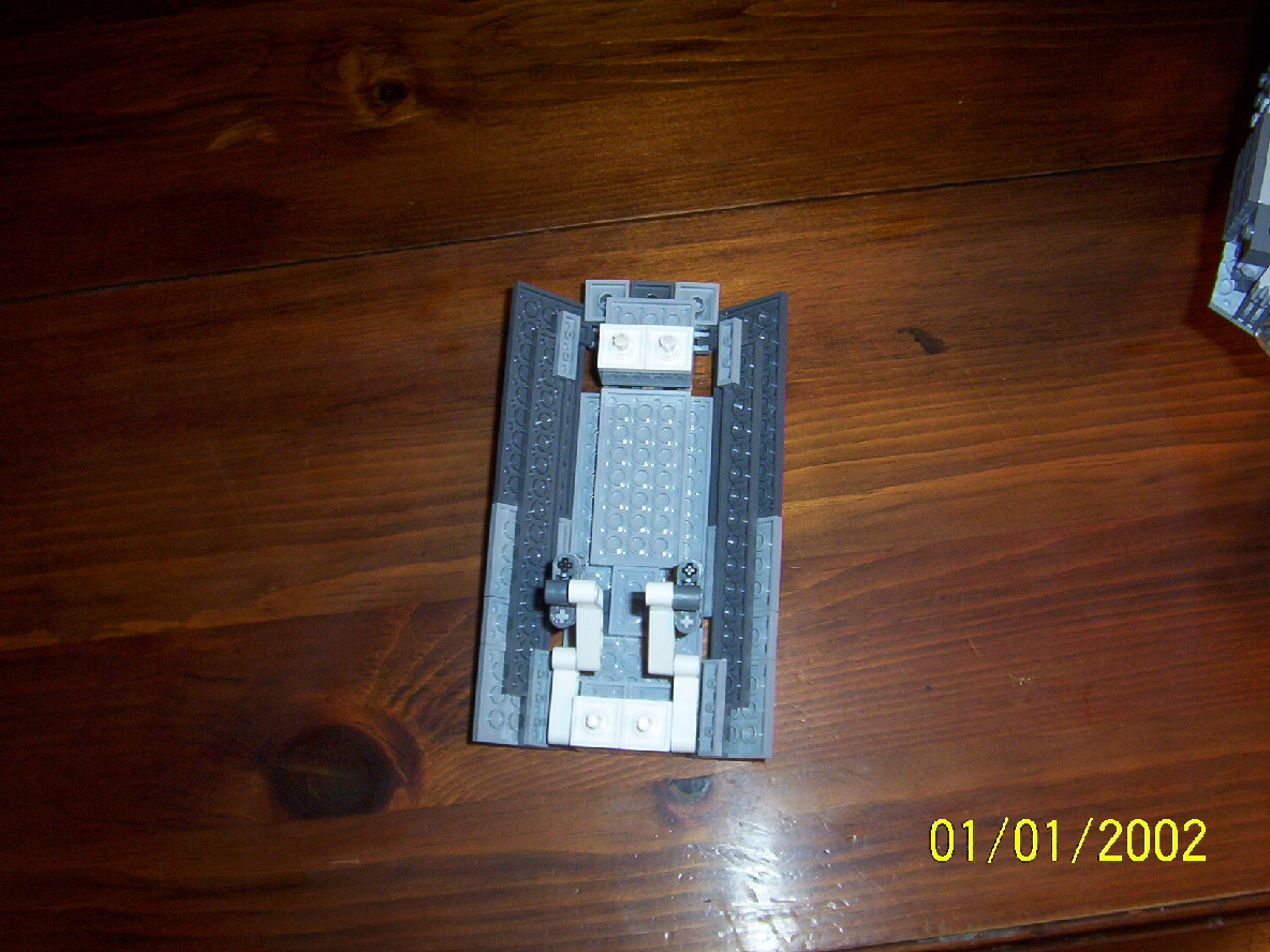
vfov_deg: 39.7
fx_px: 1321
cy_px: 476
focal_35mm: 36
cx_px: 635
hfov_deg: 51.4
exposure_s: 1/30
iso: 140
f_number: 2.76
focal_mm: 5.54
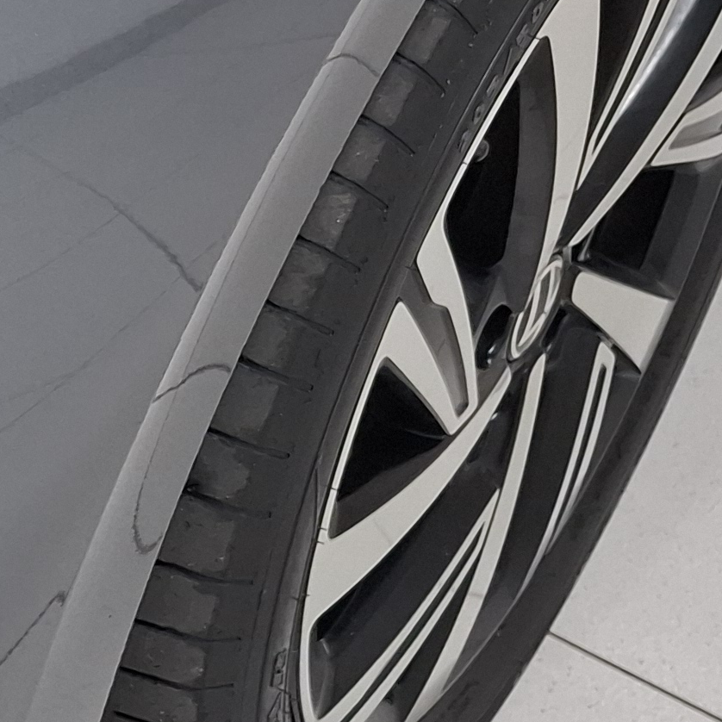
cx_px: -373
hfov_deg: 16.0
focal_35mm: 99
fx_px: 2336
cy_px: 96
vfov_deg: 17.4
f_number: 1.8
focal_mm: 5.54
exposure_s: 1/60
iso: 320
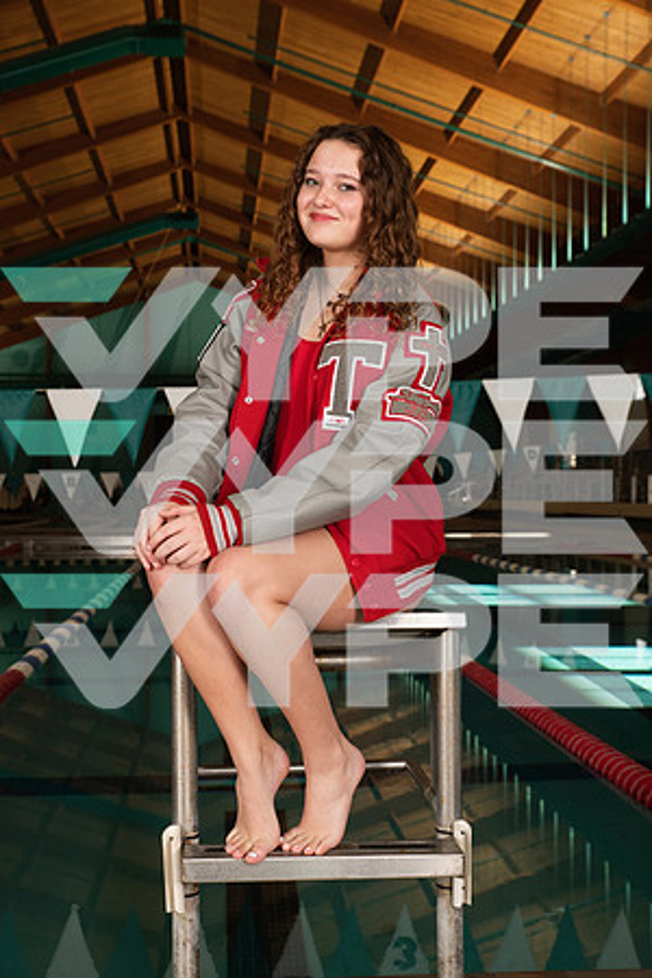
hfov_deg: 28.1
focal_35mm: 48
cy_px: 489
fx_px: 1304
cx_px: 326
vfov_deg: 41.1
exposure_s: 1/250
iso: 800
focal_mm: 48
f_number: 7.1
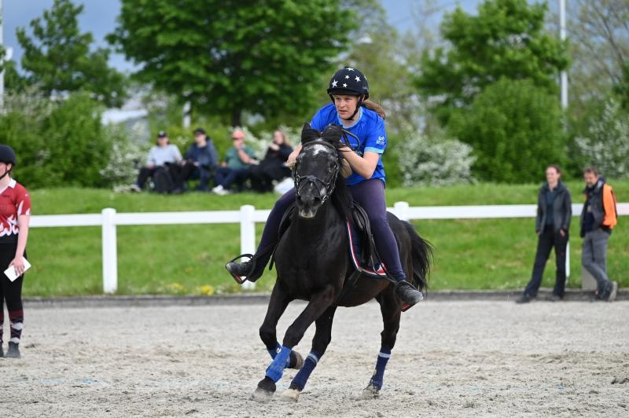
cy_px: 209
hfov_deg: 10.8
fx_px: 3317
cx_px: 314
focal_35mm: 190
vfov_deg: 7.2
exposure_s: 1/1250
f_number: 5
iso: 450
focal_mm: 190
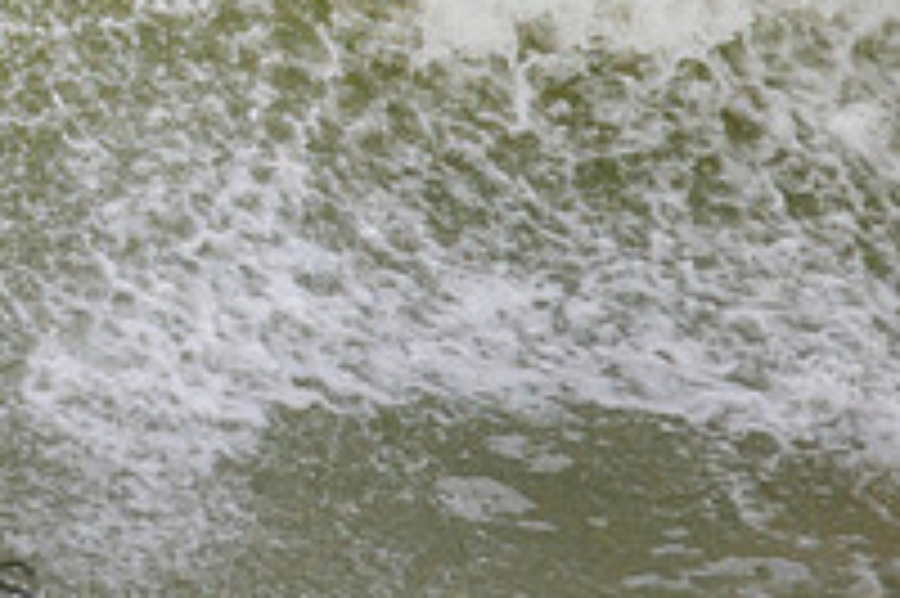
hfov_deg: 0.7
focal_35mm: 3019
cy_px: -423
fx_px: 75411
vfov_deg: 0.5
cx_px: -470
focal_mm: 800
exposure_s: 1/2000
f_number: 11
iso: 720
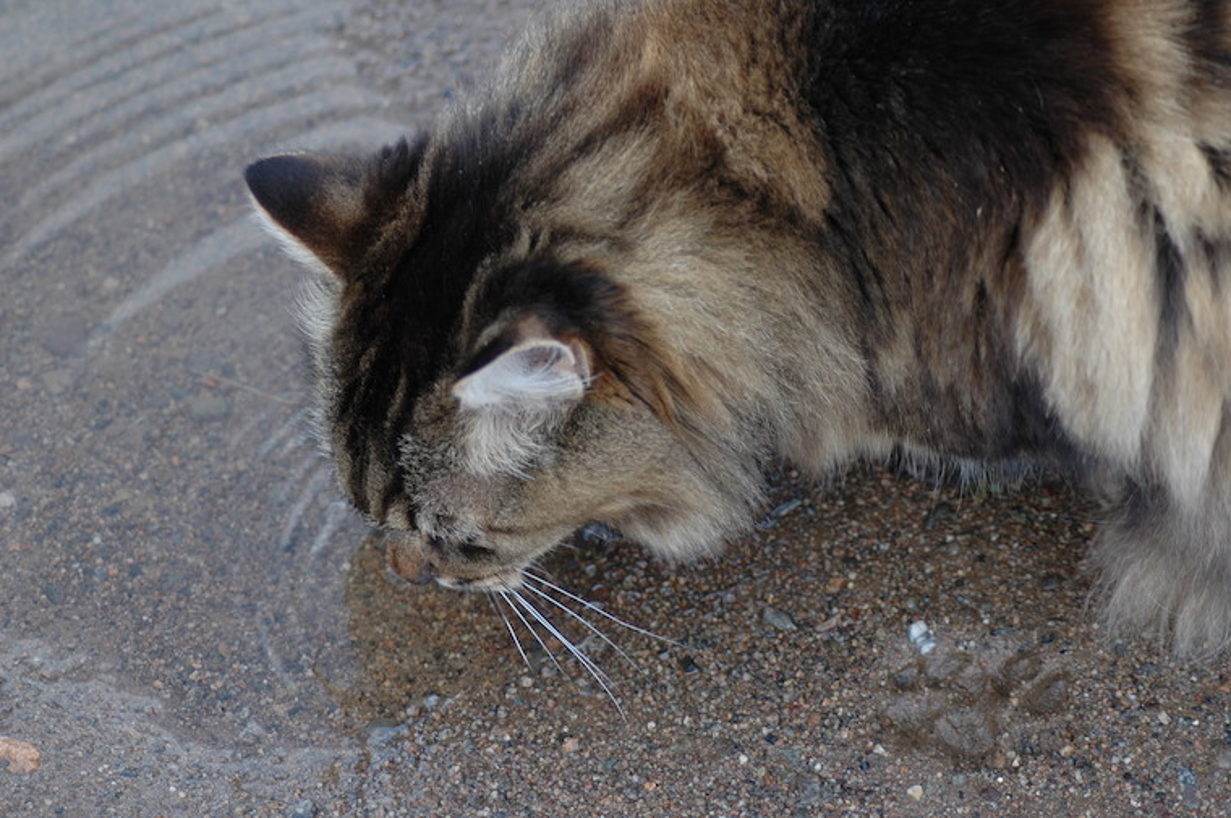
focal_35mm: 142
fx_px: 4867
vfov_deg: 9.6
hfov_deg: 14.4
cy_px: 409
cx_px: 616
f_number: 4.2
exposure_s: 1/160
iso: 200
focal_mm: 95
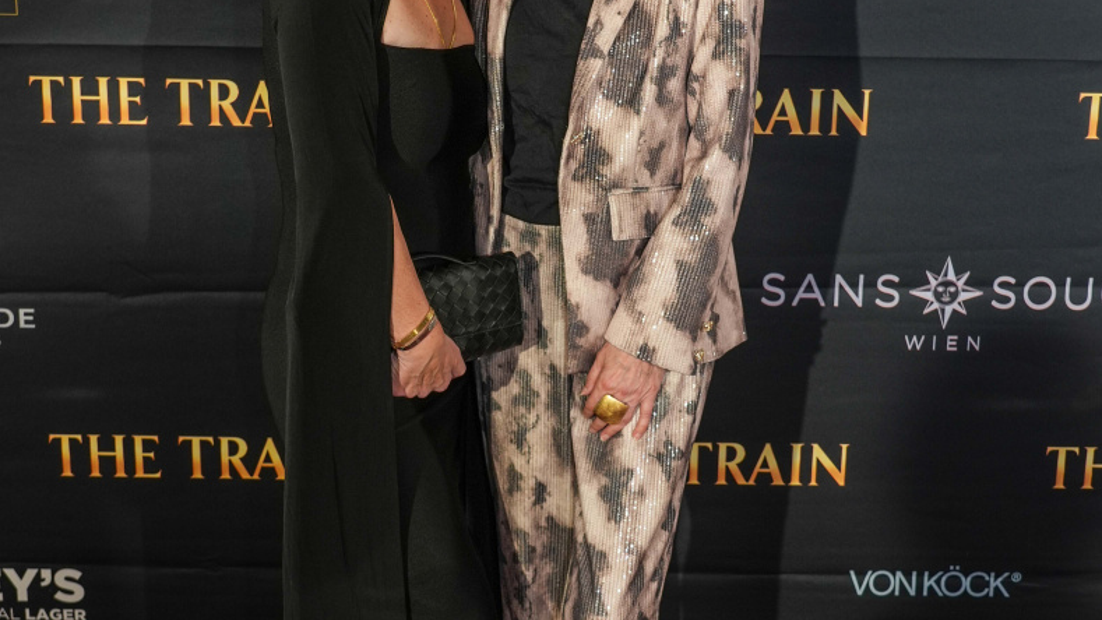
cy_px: 307
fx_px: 1490
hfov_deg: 40.6
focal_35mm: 51
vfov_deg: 23.5
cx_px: 548
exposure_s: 1/60
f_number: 5
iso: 400
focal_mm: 32
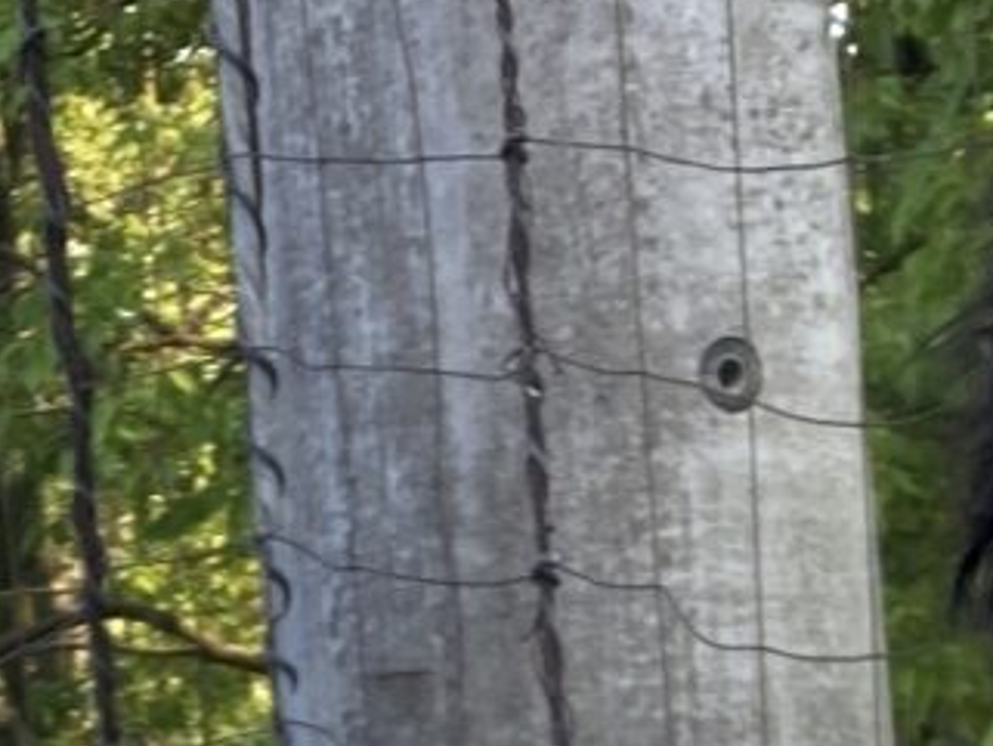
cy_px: 1712
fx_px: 6399
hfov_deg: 8.7
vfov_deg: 6.4
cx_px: -272
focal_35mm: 223
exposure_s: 1/149
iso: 20
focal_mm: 3.99
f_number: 1.8
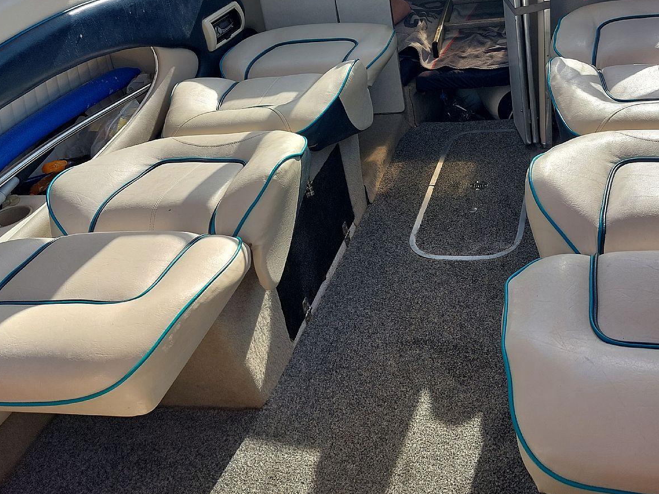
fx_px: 780
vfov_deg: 34.5
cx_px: 417
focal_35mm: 41
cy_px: 137
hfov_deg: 45.3
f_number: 1.8
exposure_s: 1/811
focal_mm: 5.23
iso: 25
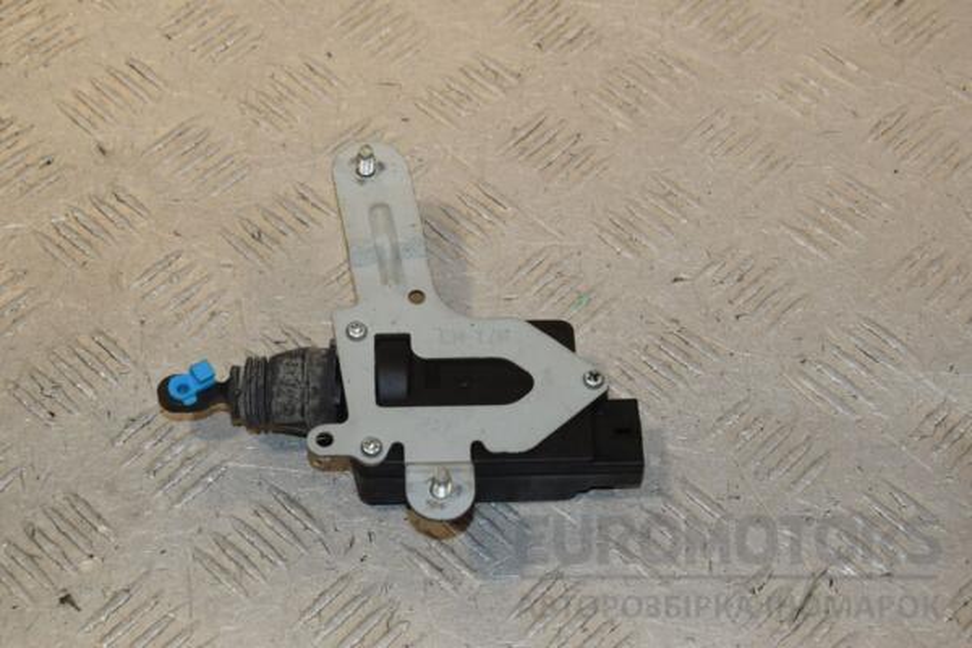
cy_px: 324
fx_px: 2025
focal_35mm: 75
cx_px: 486
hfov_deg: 27.0
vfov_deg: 18.2
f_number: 9
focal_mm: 50
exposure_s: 1/200
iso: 800
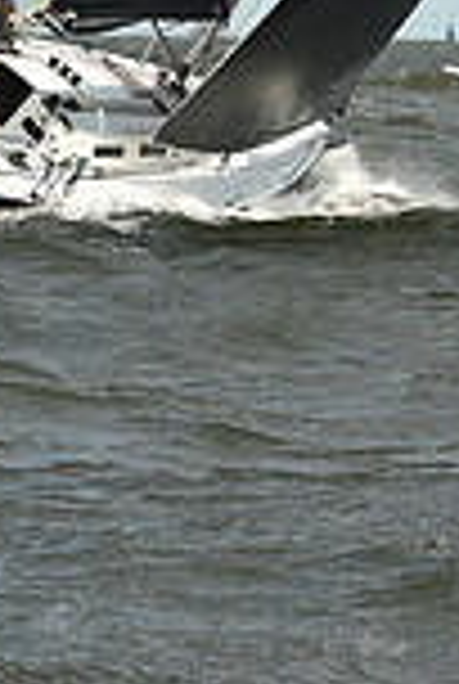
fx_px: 6168
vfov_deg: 6.2
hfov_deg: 4.3
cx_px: 299
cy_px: -482
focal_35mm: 324
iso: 250
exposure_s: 1/800
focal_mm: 85
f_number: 9
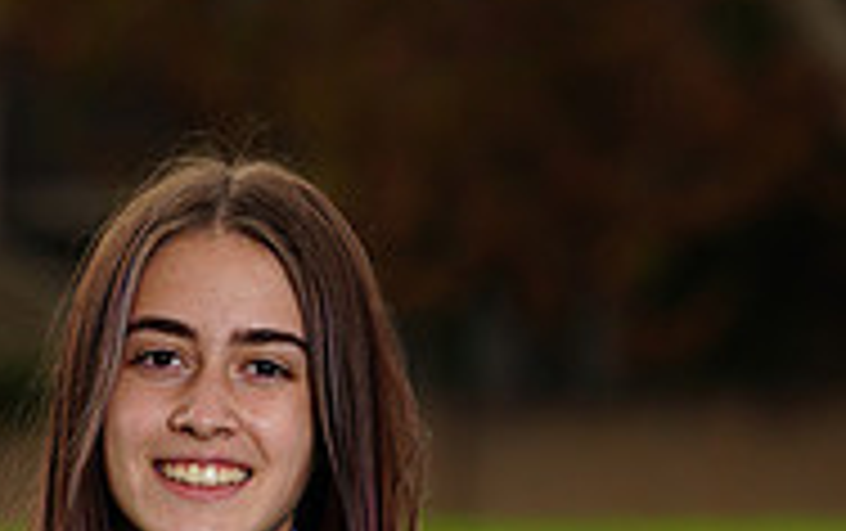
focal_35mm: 904
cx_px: 4
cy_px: 1166
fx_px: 20868
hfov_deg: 2.3
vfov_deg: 1.5
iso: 160
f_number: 8
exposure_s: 1/160
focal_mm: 288
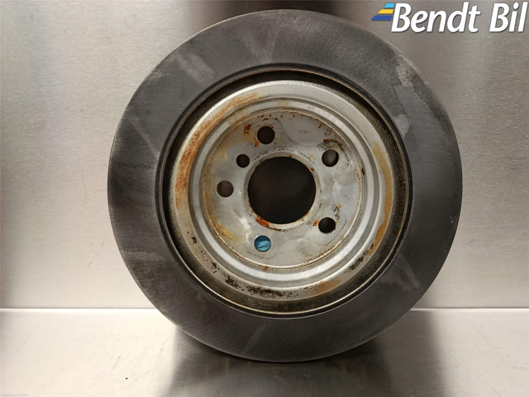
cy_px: 198
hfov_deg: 71.6
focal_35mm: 24
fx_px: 367
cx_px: 264
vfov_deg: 56.8
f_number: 1.7
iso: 867
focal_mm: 5.24
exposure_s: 1/50
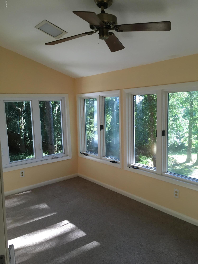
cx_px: 99
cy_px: 132
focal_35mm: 29
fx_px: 221
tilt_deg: -7.8
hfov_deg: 48.2
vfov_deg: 61.7
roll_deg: +0.6
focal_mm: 4.15
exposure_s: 1/40
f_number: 2.2
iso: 25
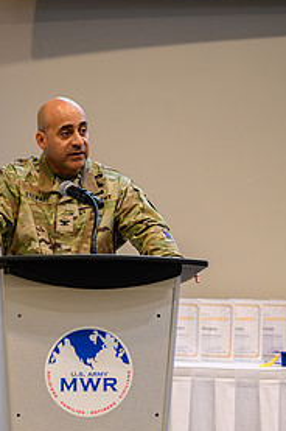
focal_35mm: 260
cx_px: 106
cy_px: 339
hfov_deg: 5.3
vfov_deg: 7.9
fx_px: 3106
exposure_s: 1/160
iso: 1250
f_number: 2.8
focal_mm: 160
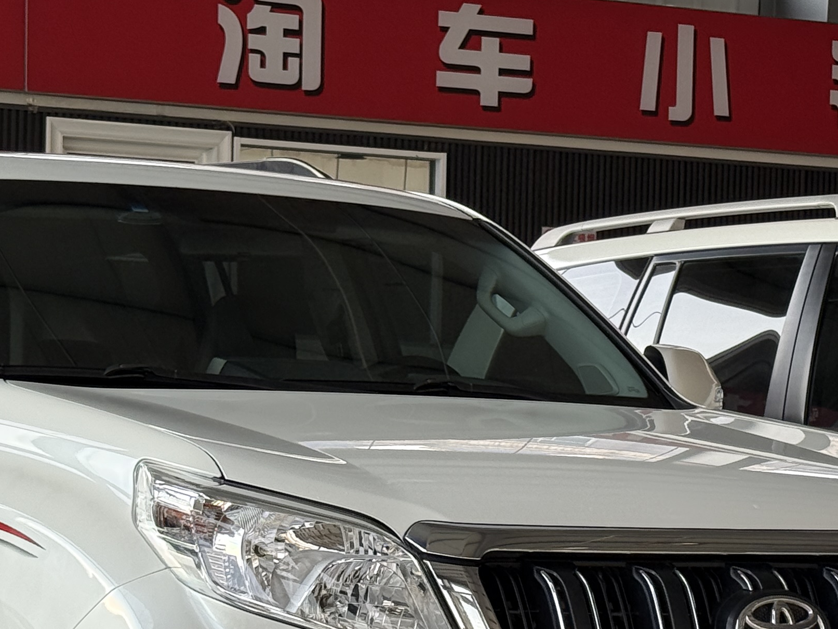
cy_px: 514
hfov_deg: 16.4
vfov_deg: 12.3
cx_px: 381
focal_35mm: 120
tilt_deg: +2.4
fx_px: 2905
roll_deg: -0.9
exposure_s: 1/463
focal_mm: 6.76
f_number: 1.78
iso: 80
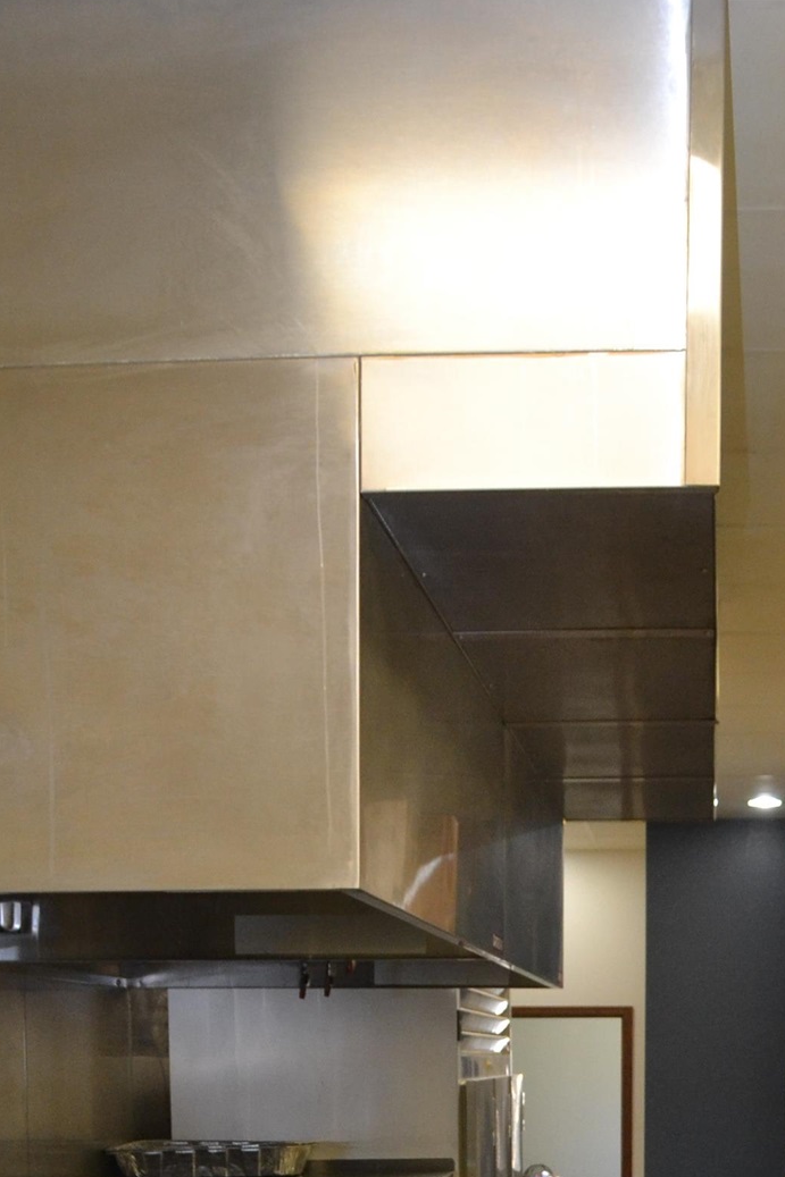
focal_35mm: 60
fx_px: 1963
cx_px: 562
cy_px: 1203
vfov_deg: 30.8
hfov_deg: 22.5
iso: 1000
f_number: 3.5
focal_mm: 18
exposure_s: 1/60
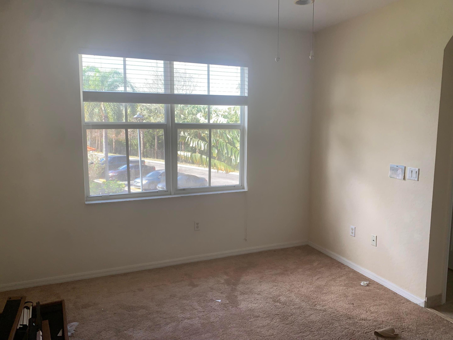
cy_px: 170
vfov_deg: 53.1
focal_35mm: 26
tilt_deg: -7.1
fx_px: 340
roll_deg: -0.9
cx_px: 226
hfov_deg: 67.3
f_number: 1.8
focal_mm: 4.25
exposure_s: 1/121
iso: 32
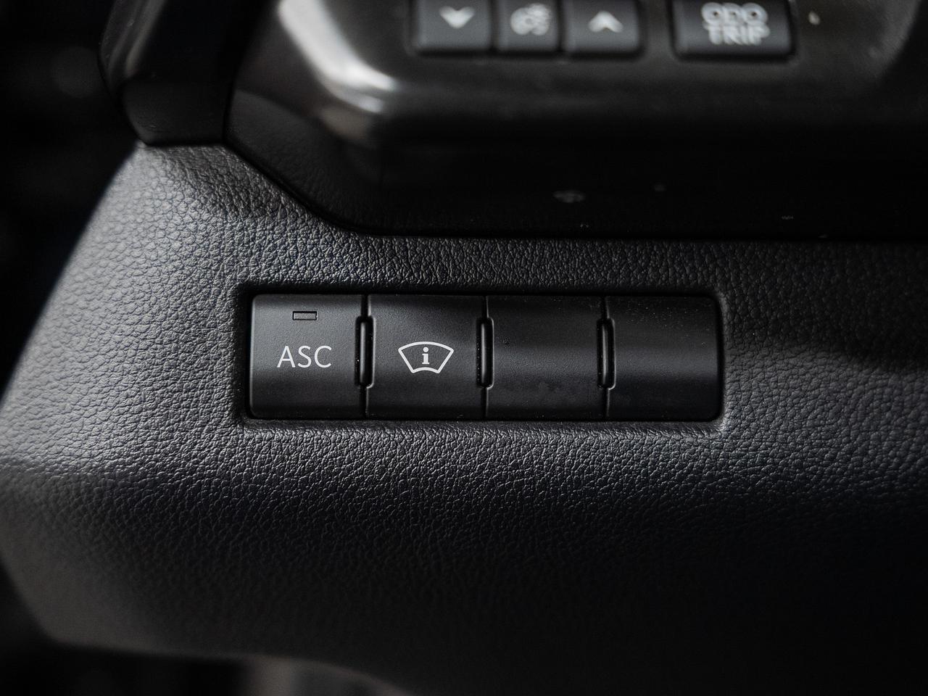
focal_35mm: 53
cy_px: 348
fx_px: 1412
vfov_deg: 27.7
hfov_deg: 36.4
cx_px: 464
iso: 1000
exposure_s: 1/50
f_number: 3.5
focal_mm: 48.7
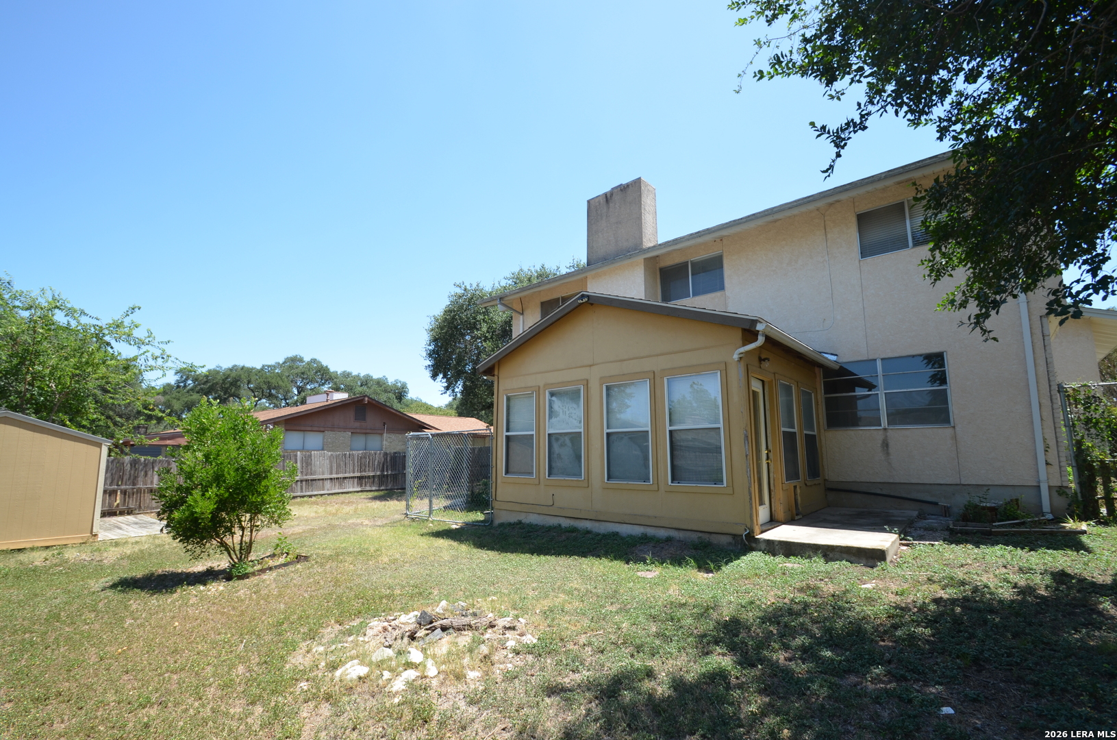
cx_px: 558
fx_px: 464
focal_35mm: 15
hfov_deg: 100.5
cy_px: 370
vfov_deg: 77.1
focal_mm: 10
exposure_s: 1/250
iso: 200
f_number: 8
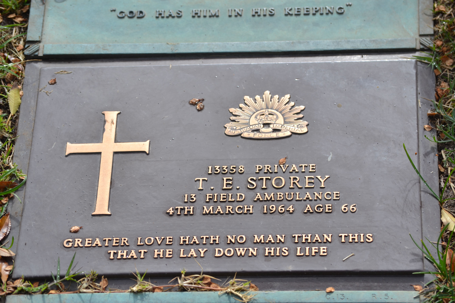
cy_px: 152
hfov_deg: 14.9
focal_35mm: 138
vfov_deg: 9.9
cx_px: 228
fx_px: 1744
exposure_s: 1/250
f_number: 8
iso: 100
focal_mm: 92
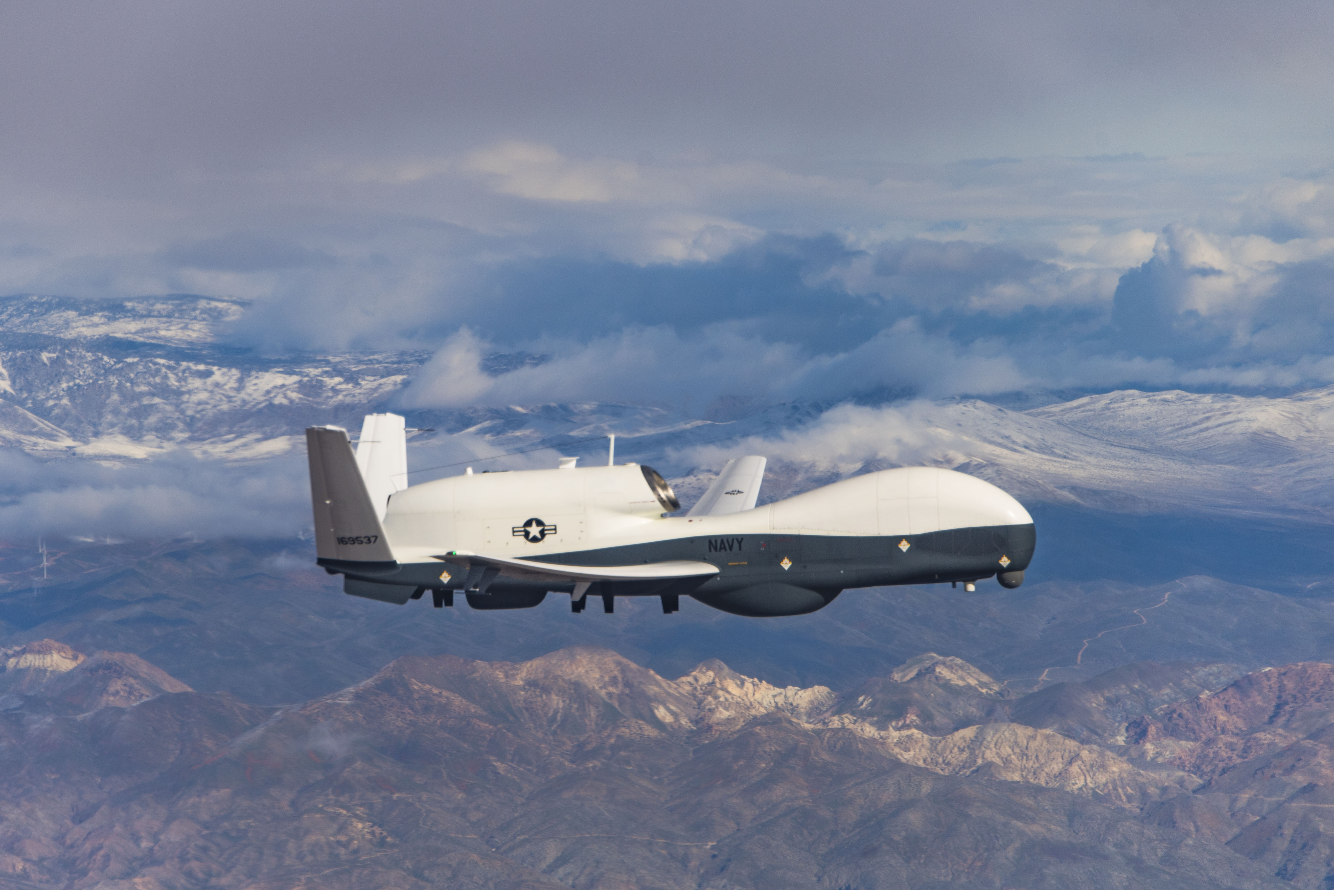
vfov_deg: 7.6
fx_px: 6669
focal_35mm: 180
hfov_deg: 11.4
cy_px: 445
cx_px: 667
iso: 100
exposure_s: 1/1250
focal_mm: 180
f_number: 5.6
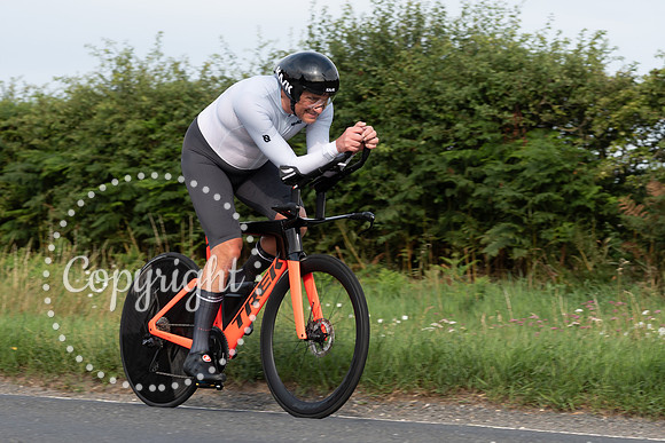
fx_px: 2787
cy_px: 193
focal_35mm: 151
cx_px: 317
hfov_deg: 13.6
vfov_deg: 9.1
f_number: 4
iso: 125
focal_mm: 74
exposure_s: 1/640
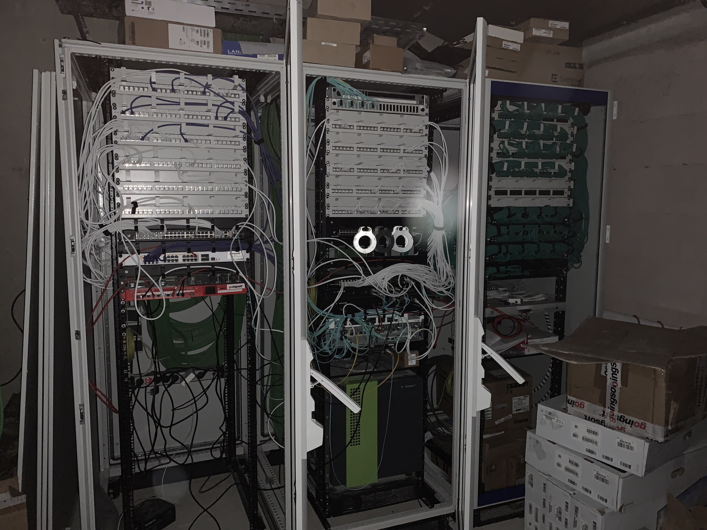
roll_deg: -0.3
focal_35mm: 26
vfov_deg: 53.1
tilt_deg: -7.4
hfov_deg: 67.3
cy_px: 265
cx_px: 354
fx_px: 531
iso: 400
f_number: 1.8
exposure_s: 1/4
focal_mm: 4.25
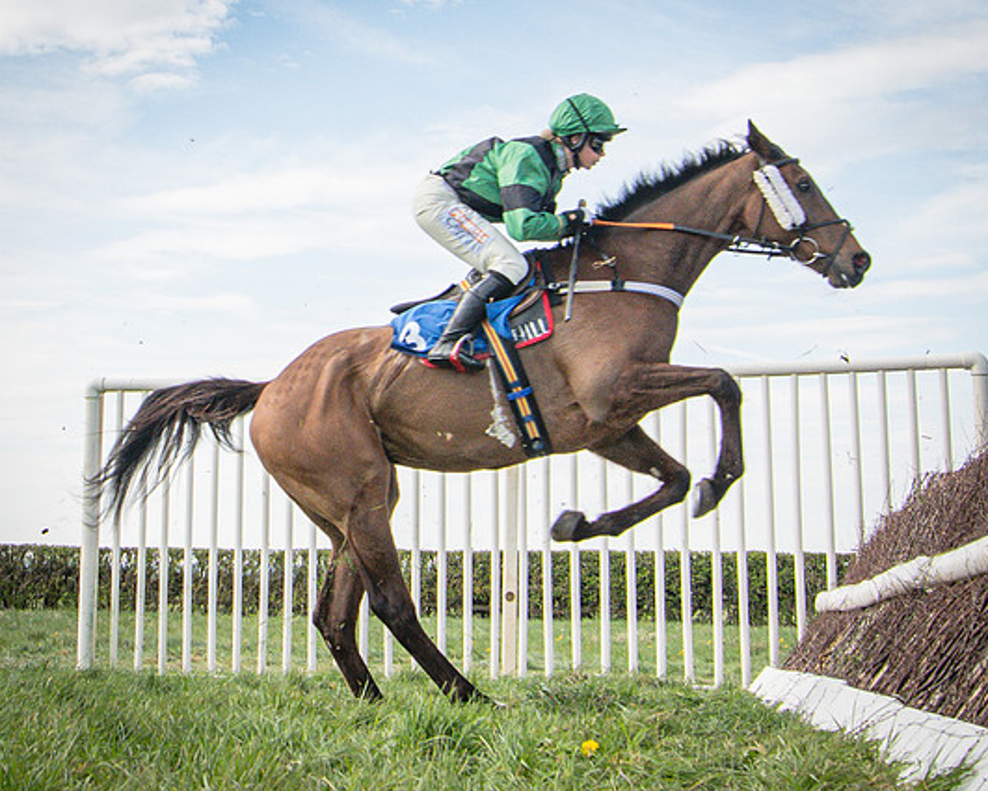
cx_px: 195
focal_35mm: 66
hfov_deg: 28.1
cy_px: 224
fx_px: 1930
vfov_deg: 23.0
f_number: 8
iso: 800
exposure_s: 1/1100
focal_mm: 20
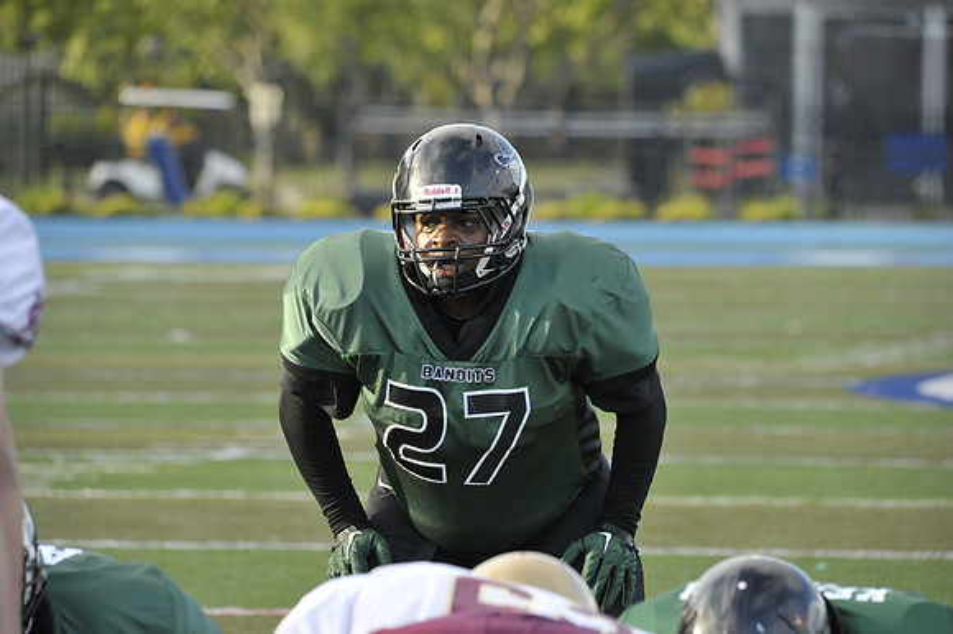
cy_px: 317
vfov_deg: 3.4
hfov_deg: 5.2
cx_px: 476
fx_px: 10582
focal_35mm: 400
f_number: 10
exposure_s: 1/1000
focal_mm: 400
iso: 5000
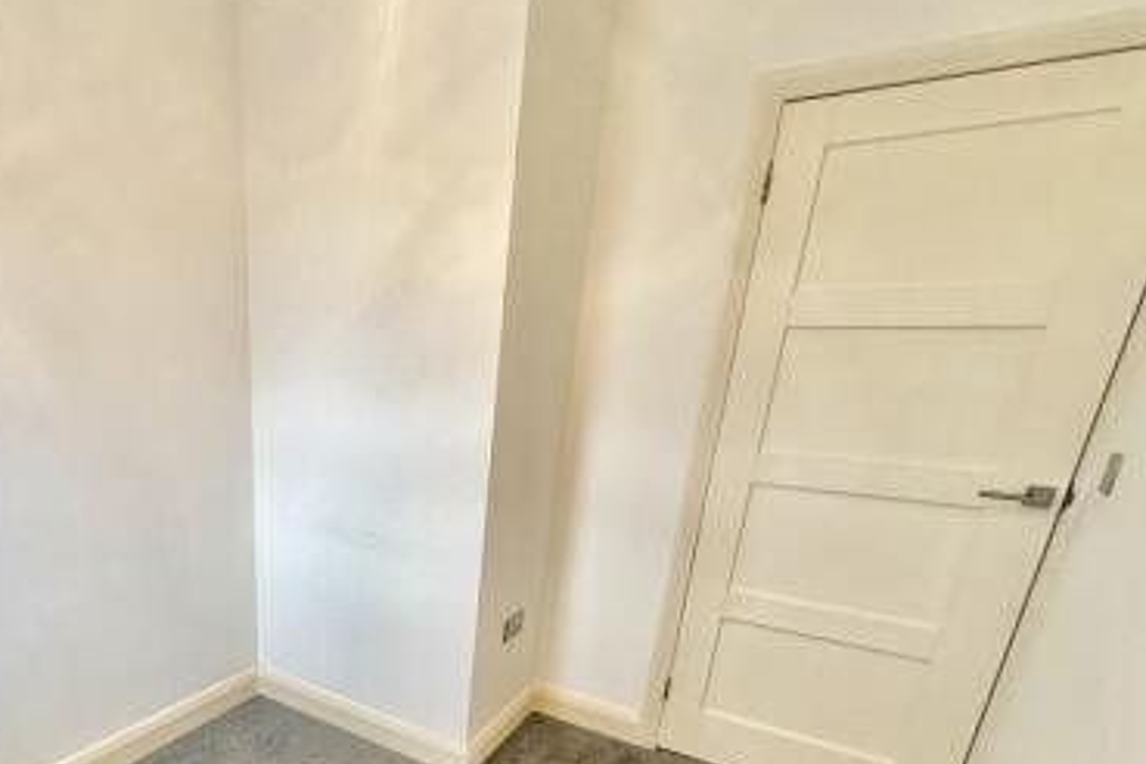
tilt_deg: -21.5
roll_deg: -0.1
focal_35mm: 23
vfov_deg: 51.7
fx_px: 732
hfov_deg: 71.8
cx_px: 312
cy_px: 610
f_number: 2.2
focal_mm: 2.22
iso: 125
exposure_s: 1/100
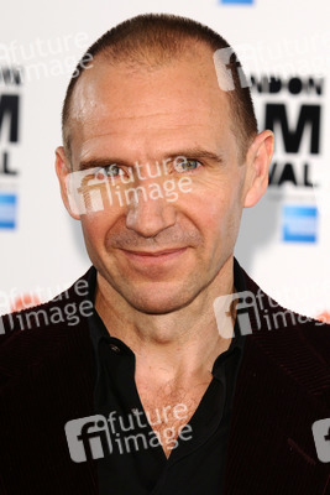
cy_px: 248
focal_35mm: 248
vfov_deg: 8.3
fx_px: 3400
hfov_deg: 5.6
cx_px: 165
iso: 320
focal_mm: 165
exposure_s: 1/200
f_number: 5.6
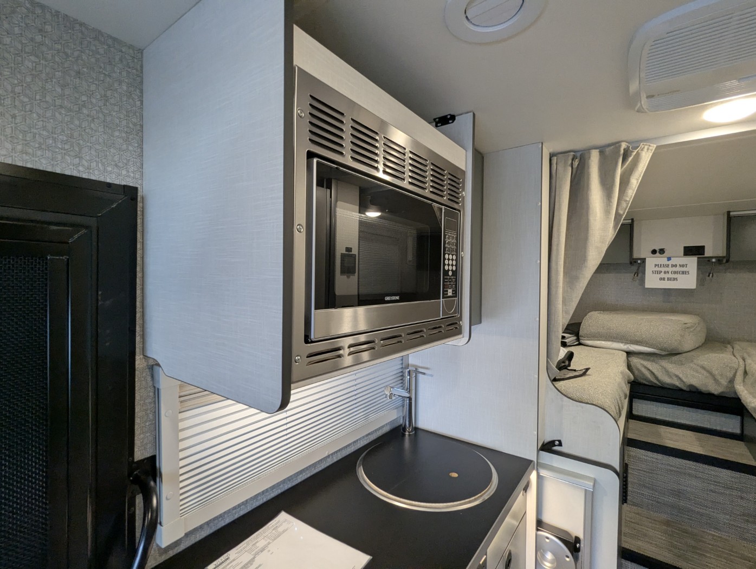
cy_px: 284
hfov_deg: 94.4
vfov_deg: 78.2
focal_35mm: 16
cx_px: 378
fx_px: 350
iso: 219
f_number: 2.2
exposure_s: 1/101
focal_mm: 2.35
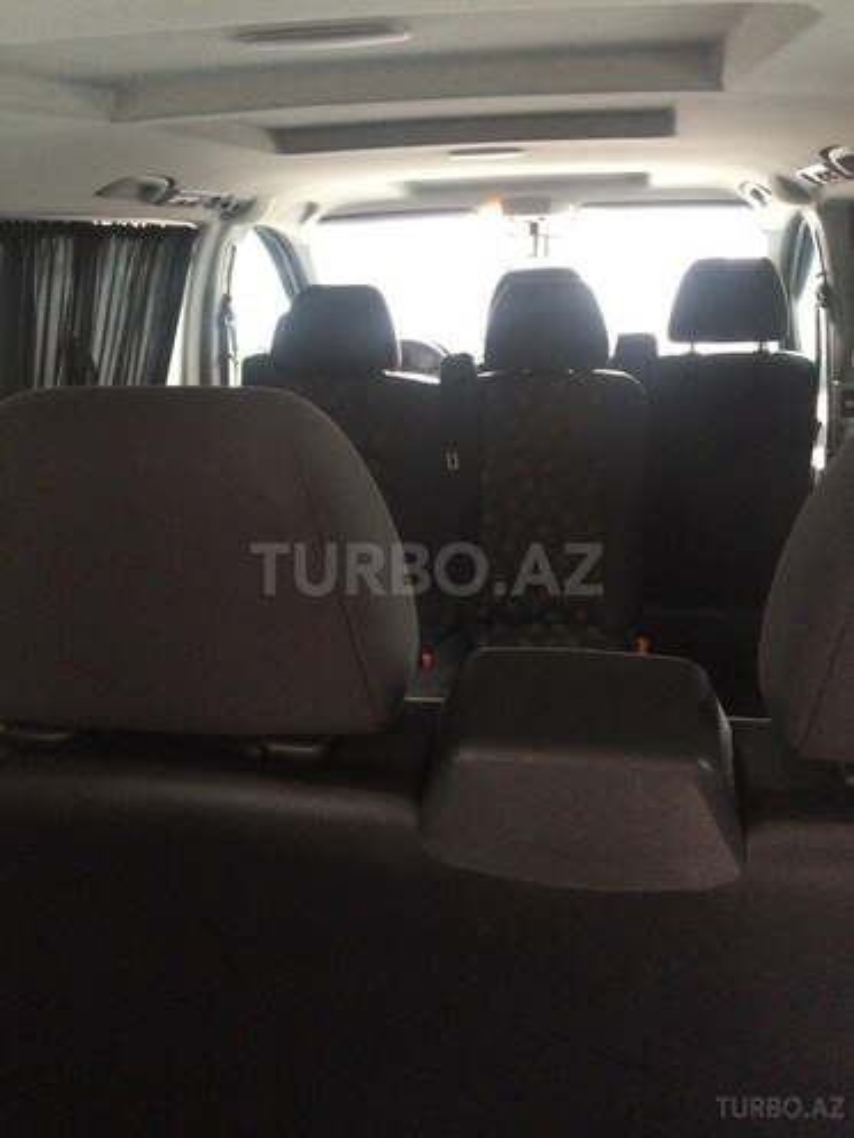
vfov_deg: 61.7
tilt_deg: -20.5
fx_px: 954
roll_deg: +1.3
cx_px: 427
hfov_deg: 48.2
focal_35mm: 29
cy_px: 569
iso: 320
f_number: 2.2
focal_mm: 4.15
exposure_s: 1/25
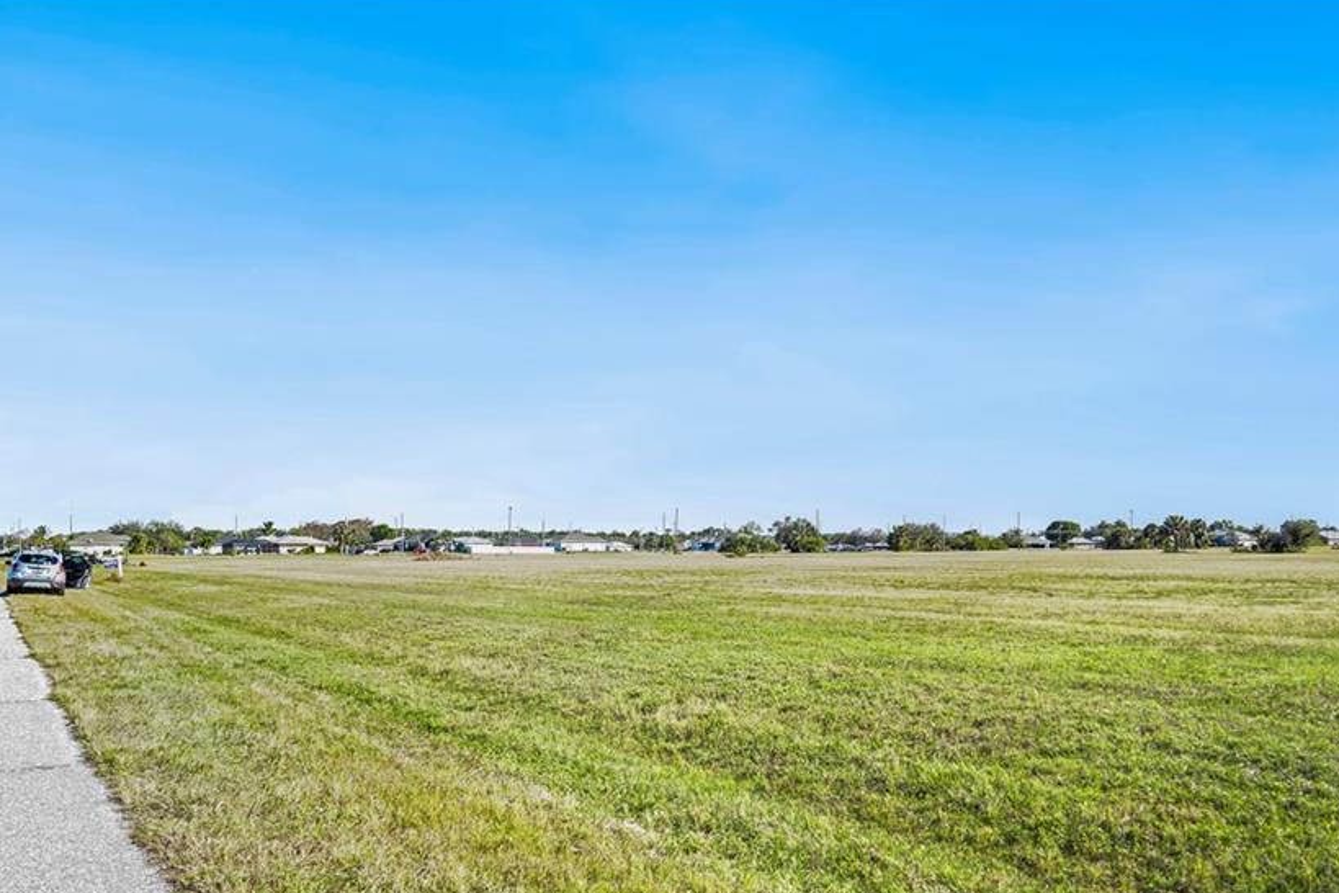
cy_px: 546
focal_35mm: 30
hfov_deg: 61.9
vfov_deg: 43.3
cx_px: 693
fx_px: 1116
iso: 100
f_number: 4
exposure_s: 1/200
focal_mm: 24
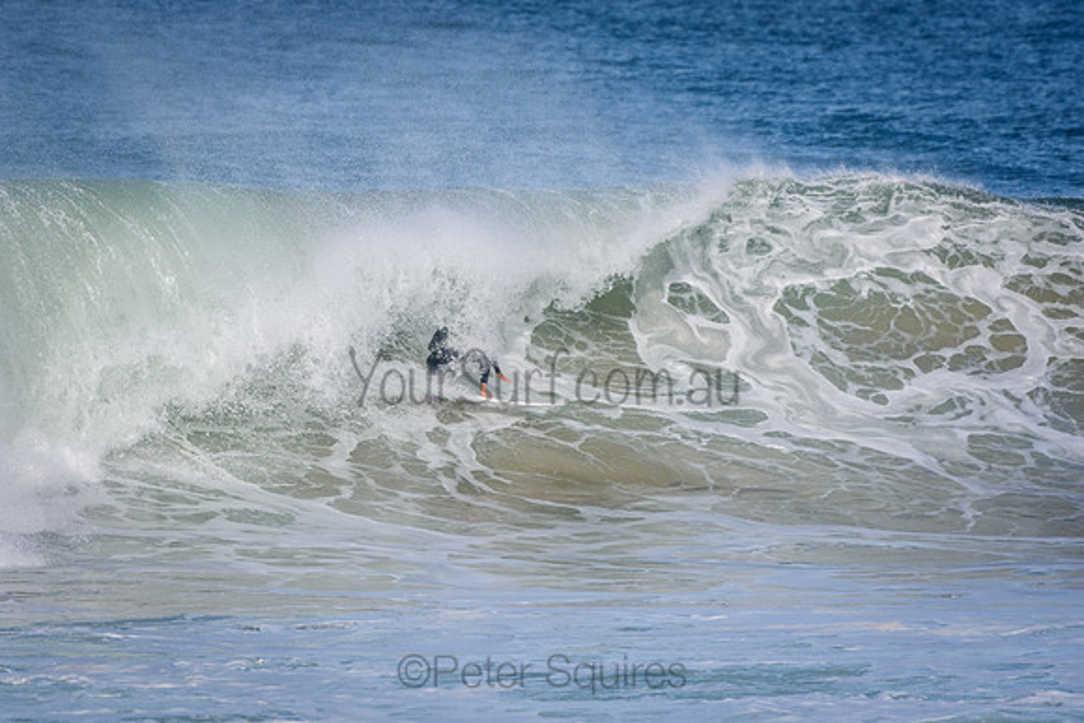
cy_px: 362
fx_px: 17167
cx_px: 542
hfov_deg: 3.6
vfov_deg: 2.4
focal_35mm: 570
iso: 320
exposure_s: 1/2000
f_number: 5.6
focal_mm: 380
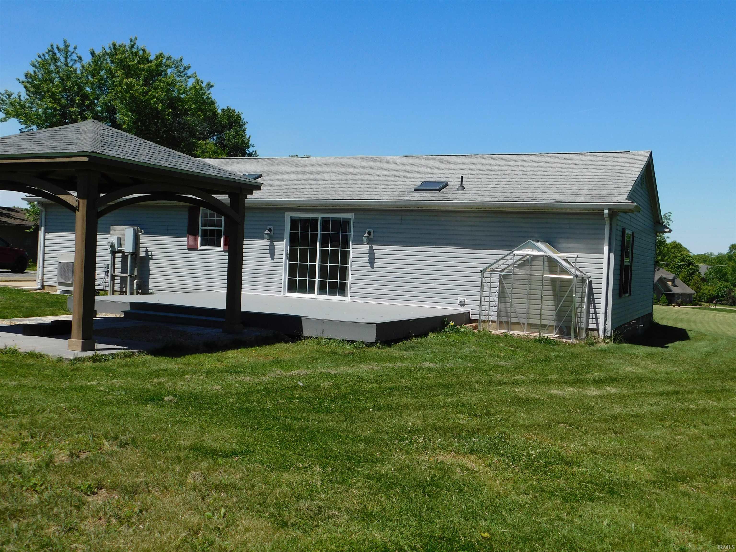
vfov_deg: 39.7
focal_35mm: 36
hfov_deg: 51.4
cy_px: 276
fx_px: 765
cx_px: 368
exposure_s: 1/400
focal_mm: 6.3
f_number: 7
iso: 125
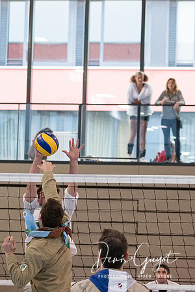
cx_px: 97
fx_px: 1099
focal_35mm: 135
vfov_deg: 15.1
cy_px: 116
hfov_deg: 10.1
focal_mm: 50
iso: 6400
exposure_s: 1/400
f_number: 2.8
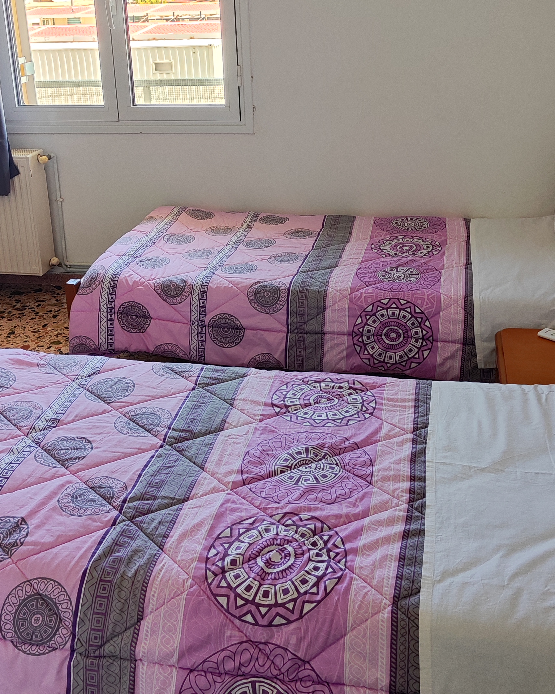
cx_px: 261
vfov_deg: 43.8
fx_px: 842
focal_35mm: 41
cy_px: 205
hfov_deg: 36.5
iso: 50
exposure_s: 1/164
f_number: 1.8
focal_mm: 5.4
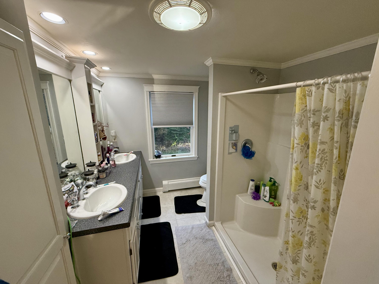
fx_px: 153
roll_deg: +0.3
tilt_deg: -12.1
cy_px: 142
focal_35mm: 14
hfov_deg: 102.1
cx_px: 190
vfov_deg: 85.7
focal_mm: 2.22
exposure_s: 1/120
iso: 320
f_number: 2.2
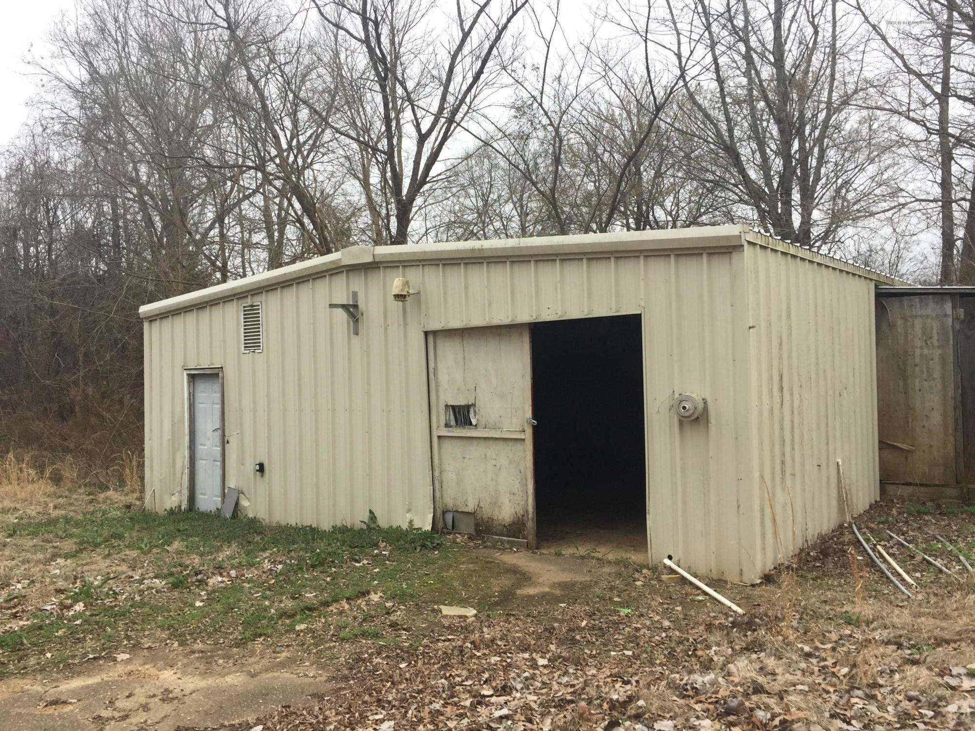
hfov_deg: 61.7
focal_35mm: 29
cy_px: 366
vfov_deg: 48.2
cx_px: 488
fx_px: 817
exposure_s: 1/527
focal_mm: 4.15
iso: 32
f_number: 2.2
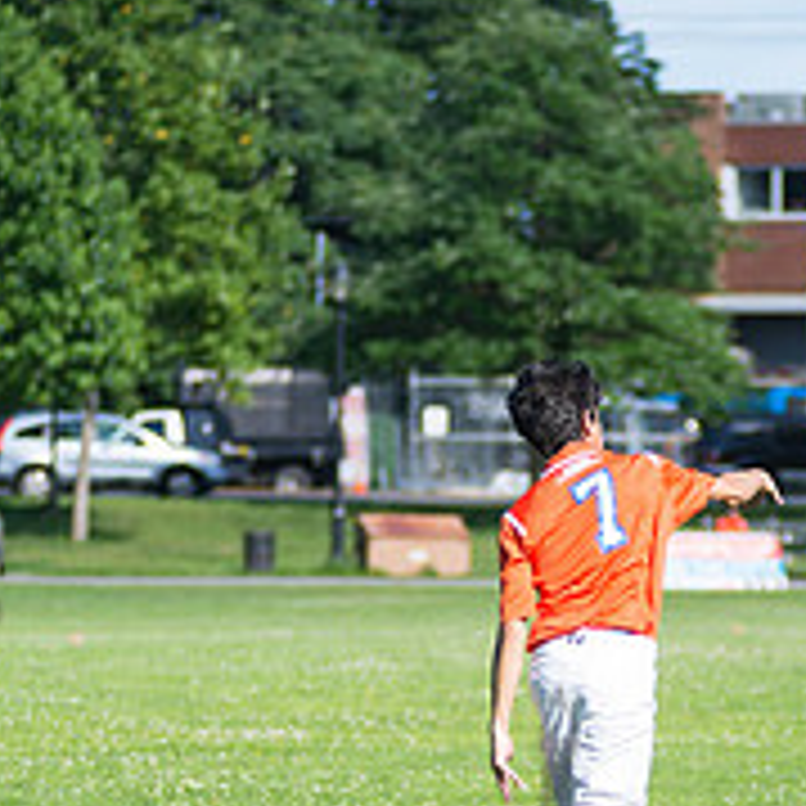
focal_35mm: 253
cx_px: 554
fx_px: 6665
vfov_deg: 6.9
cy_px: 763
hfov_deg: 6.9
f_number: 2.8
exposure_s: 1/2000
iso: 200
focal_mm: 92
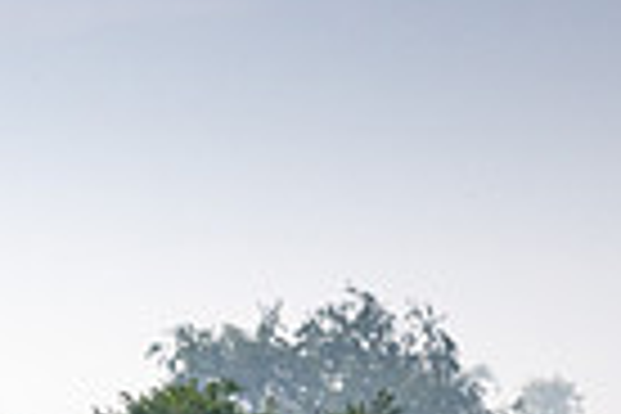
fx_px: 21785
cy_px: 745
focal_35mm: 1263
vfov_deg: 1.1
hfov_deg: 1.6
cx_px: -500
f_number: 4
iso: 320
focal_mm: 300
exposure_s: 1/4000
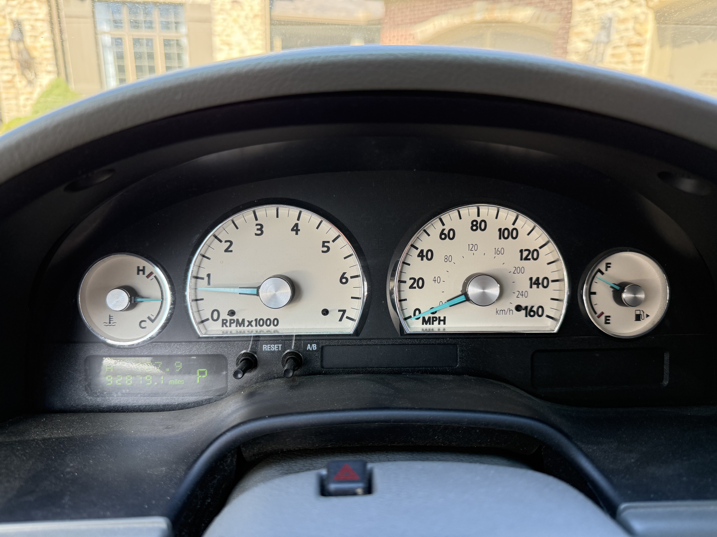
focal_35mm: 24
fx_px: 497
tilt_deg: -16.7
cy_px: 268
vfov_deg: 56.8
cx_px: 358
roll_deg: -1.1
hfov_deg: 71.6
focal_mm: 6.76
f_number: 1.78
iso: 160
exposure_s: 1/185
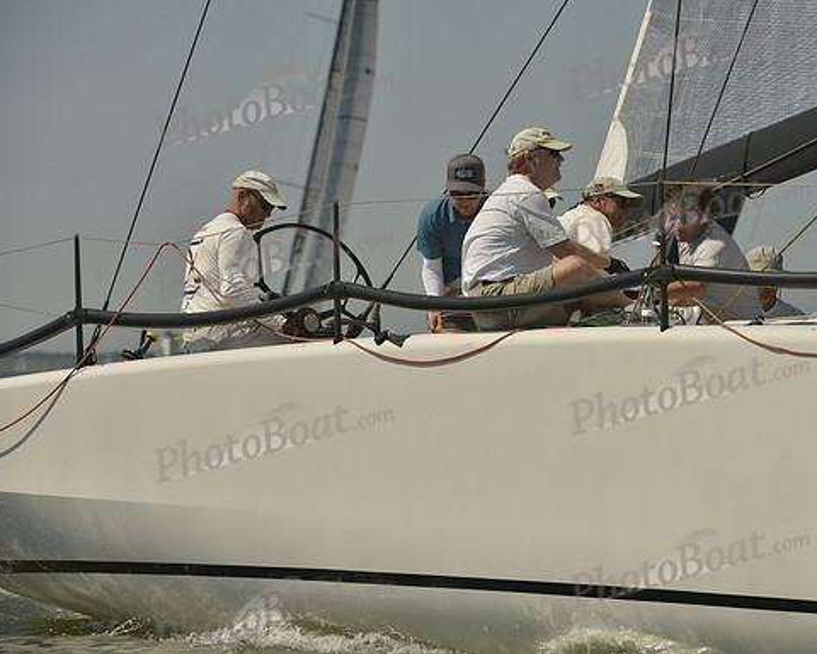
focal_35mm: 272
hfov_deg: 7.1
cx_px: 483
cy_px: 326
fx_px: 6577
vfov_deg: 5.7
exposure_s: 1/1250
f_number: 9
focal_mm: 240
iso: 200
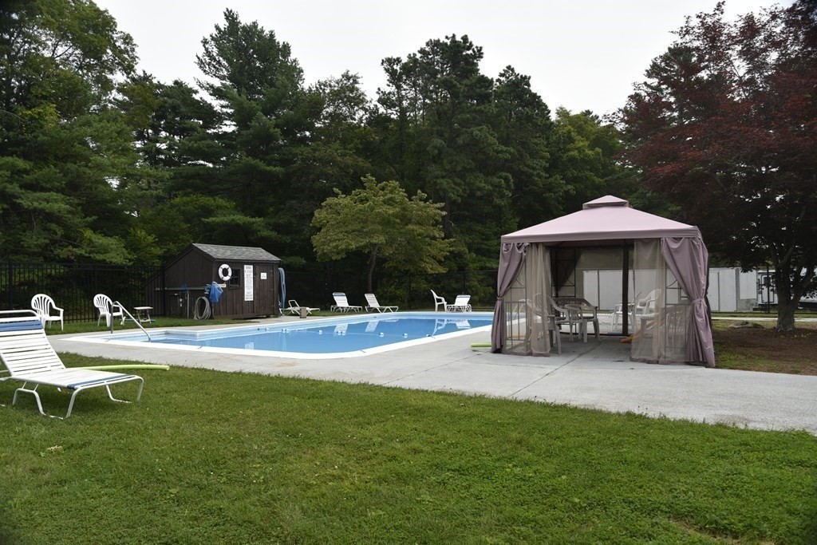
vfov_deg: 53.1
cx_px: 408
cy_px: 272
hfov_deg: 73.7
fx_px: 545
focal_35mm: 24
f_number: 6.3
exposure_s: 1/160
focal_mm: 24
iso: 160
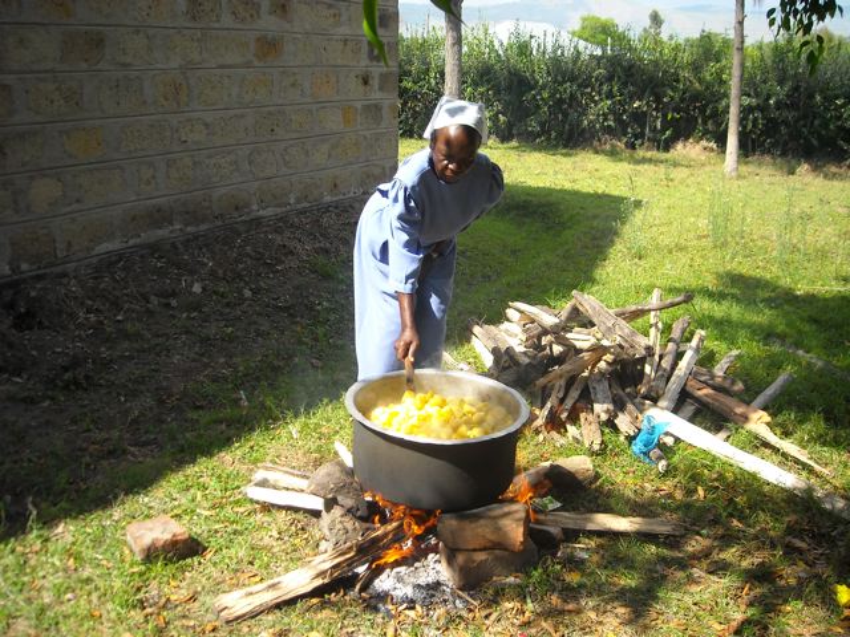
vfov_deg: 40.7
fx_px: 859
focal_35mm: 35
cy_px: 318
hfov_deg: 52.6
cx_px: 425
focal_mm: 5.7
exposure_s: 1/419
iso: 64
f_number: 2.8
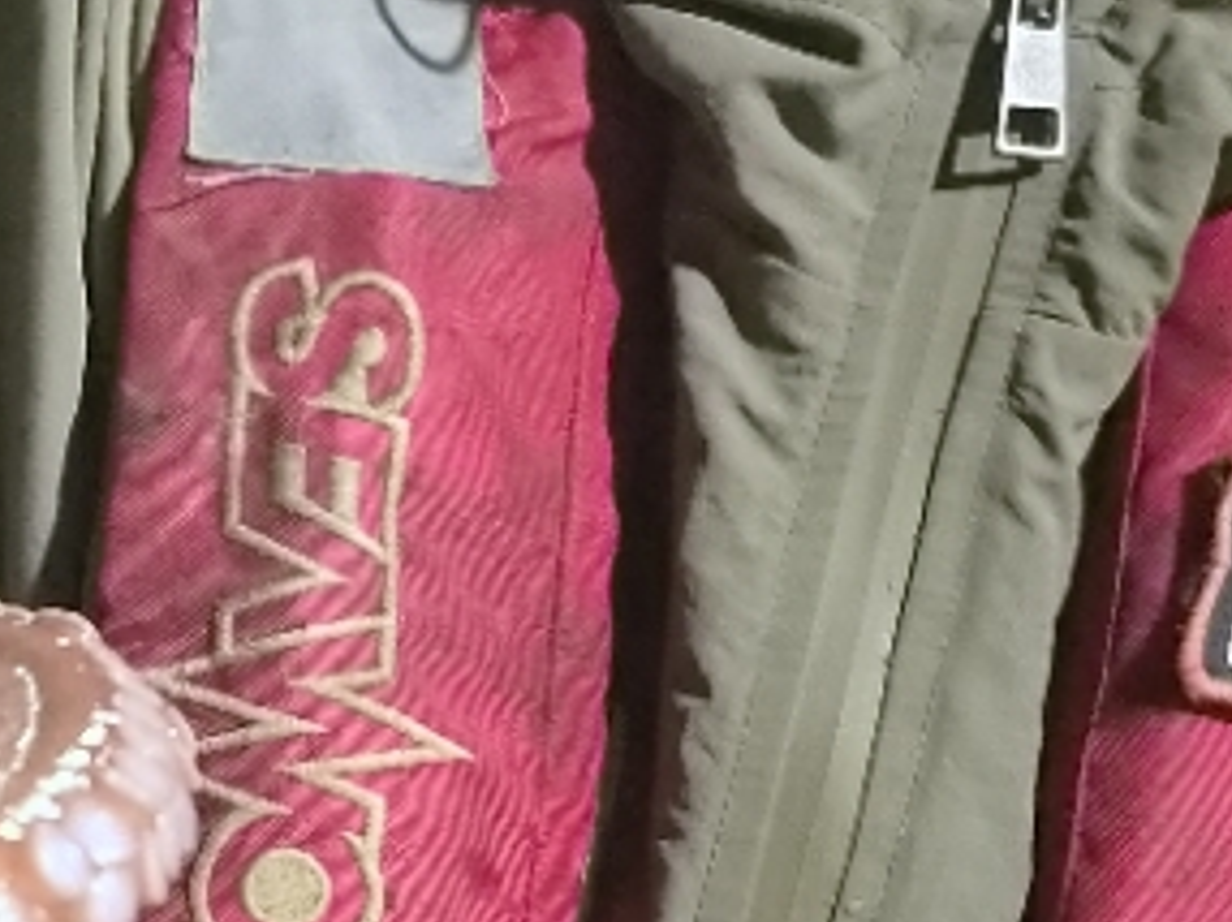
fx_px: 3663
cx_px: -741
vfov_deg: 14.3
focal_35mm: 103
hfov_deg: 16.9
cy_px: 681
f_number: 1.8
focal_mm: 5.4
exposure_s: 1/120
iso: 1250
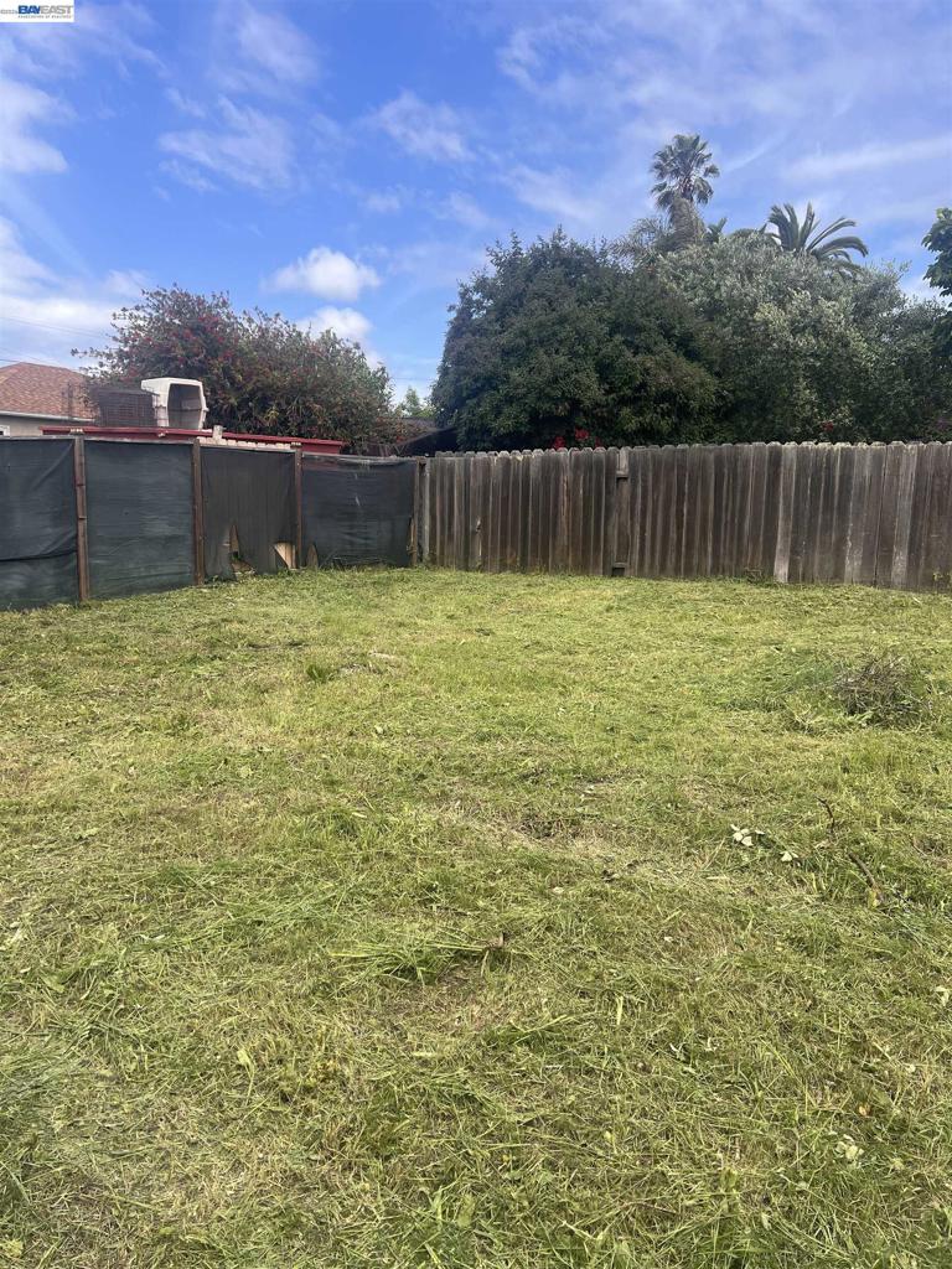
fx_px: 953
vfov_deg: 67.3
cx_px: 476
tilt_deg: -6.3
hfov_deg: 53.1
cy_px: 634
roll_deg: -0.3
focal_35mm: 26
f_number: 1.5
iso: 50
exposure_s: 1/2841
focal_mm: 5.7
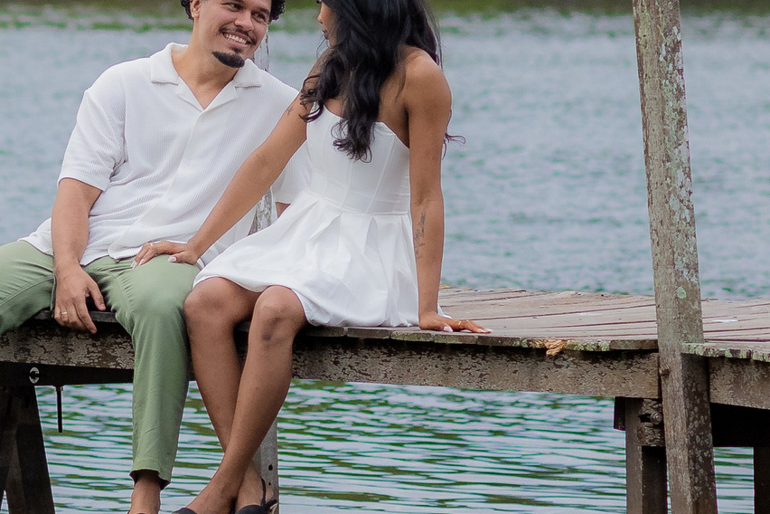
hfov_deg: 5.4
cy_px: 228
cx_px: 169
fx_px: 8191
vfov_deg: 3.6
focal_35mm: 383
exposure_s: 1/800
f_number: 3.2
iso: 800
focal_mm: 85
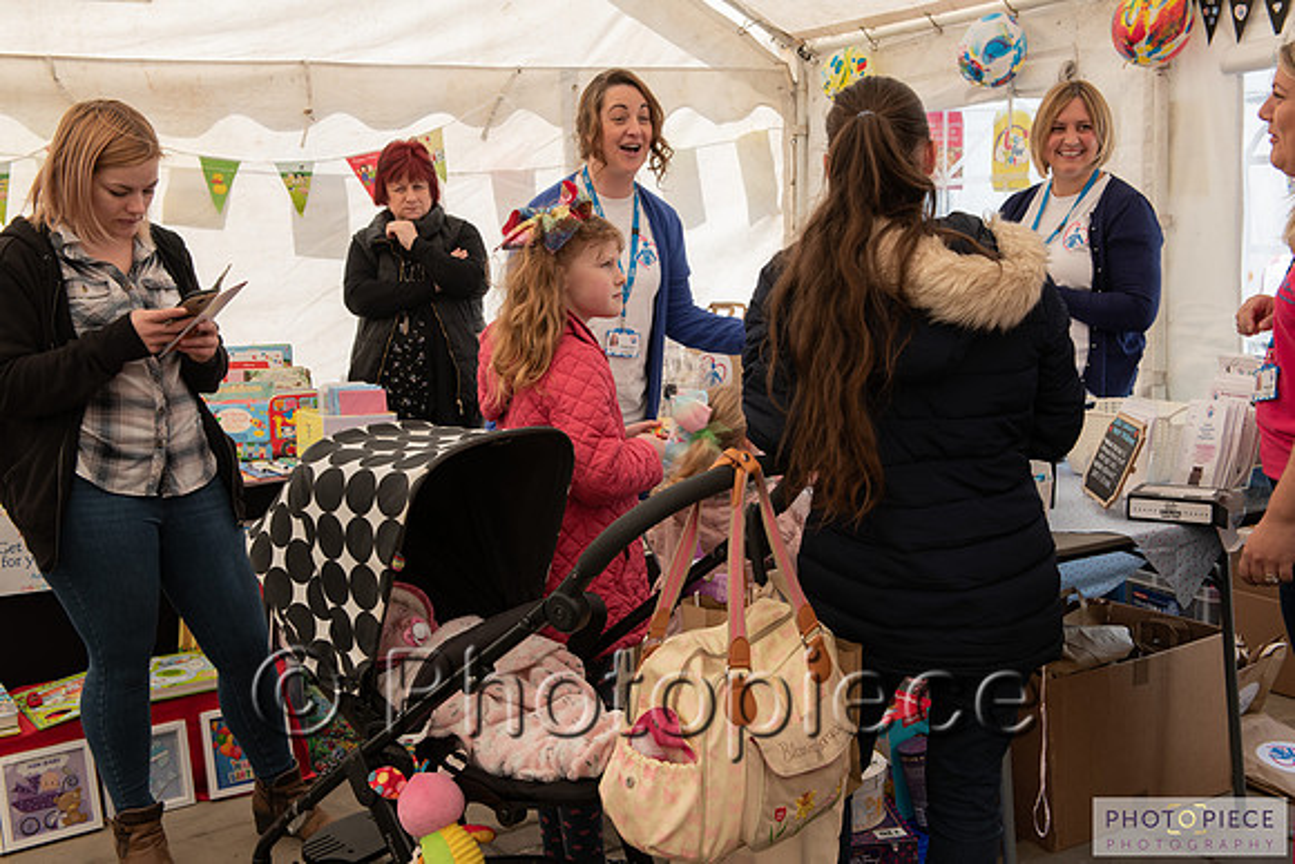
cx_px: 648
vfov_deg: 33.4
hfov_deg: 48.4
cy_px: 432
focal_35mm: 40
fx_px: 1439
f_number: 8
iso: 200
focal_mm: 40
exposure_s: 1/80
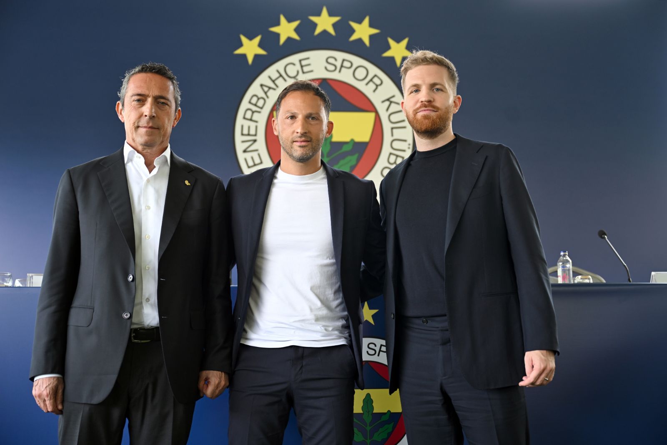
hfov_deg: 45.4
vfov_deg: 31.2
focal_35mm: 43
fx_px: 796
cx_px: 334
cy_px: 222
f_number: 2.8
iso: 500
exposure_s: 1/250
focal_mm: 43
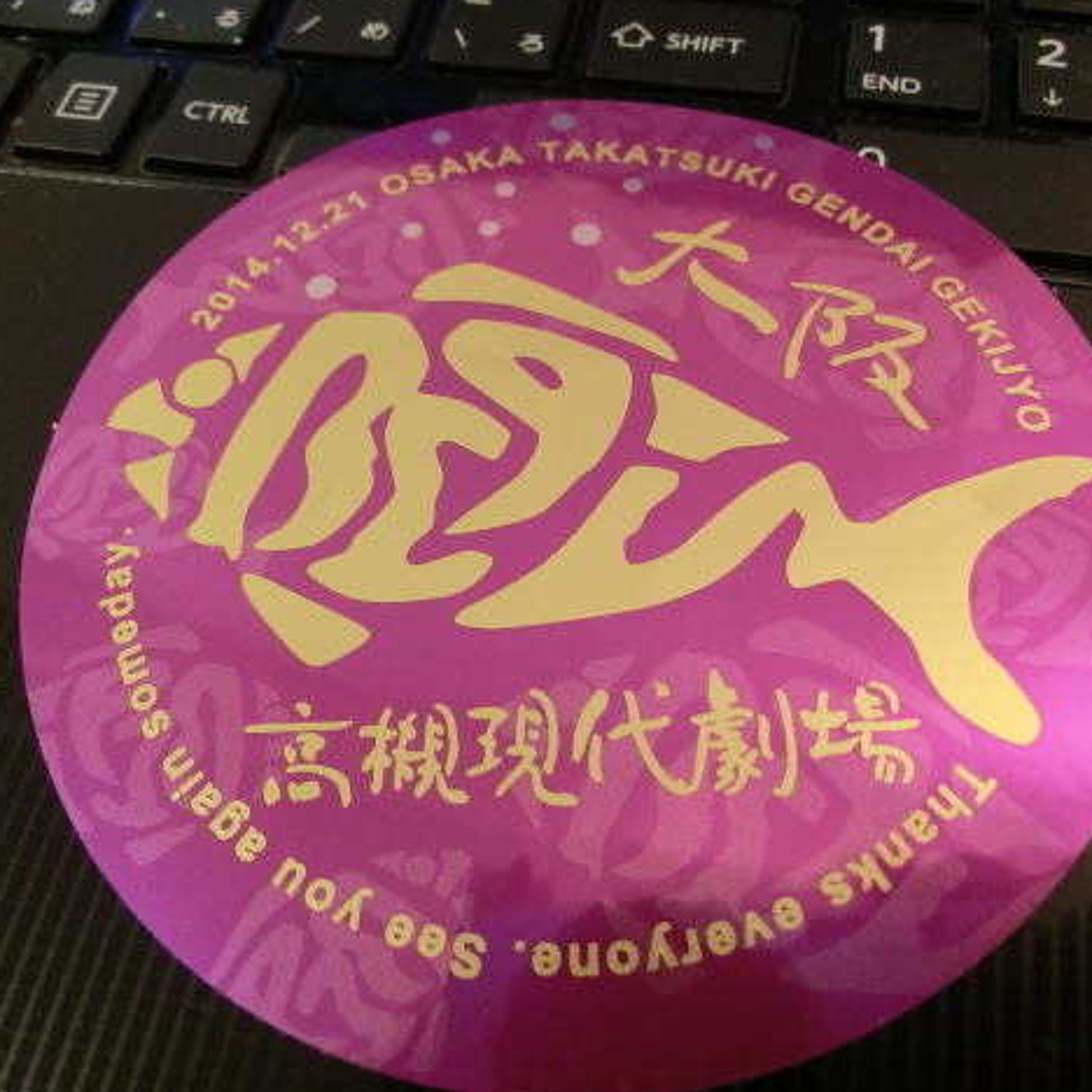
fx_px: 1035
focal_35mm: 29
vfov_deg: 55.6
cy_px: 546
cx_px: 586
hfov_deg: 55.6
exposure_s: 1/60
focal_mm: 4.24
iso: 500
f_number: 3
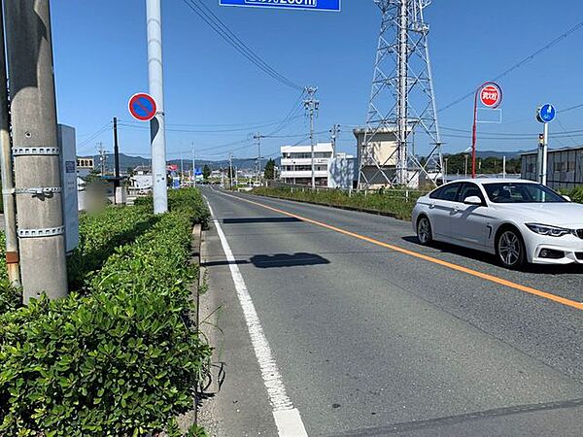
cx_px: 292
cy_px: 218
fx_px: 438
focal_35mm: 26
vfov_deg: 53.1
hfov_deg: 67.3
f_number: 1.8
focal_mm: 4.25
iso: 25
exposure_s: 1/2681
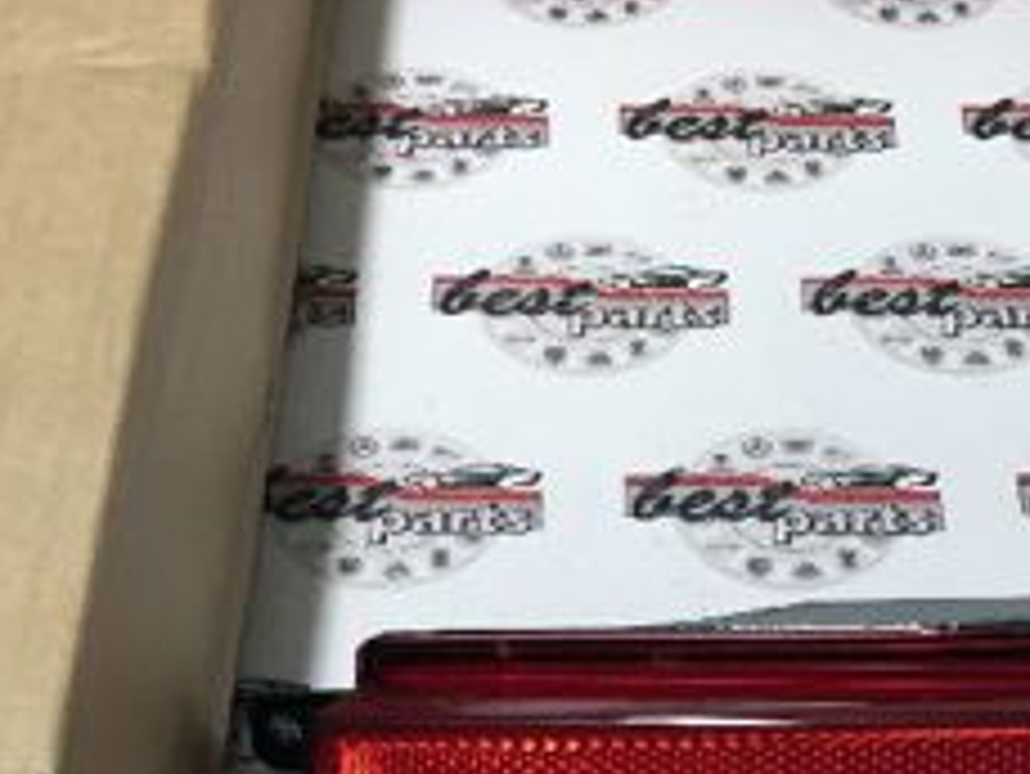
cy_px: 891
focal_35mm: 81
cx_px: 670
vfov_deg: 17.5
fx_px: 2411
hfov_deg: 24.0
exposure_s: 1/33
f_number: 2.2
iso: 100
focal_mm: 4.15
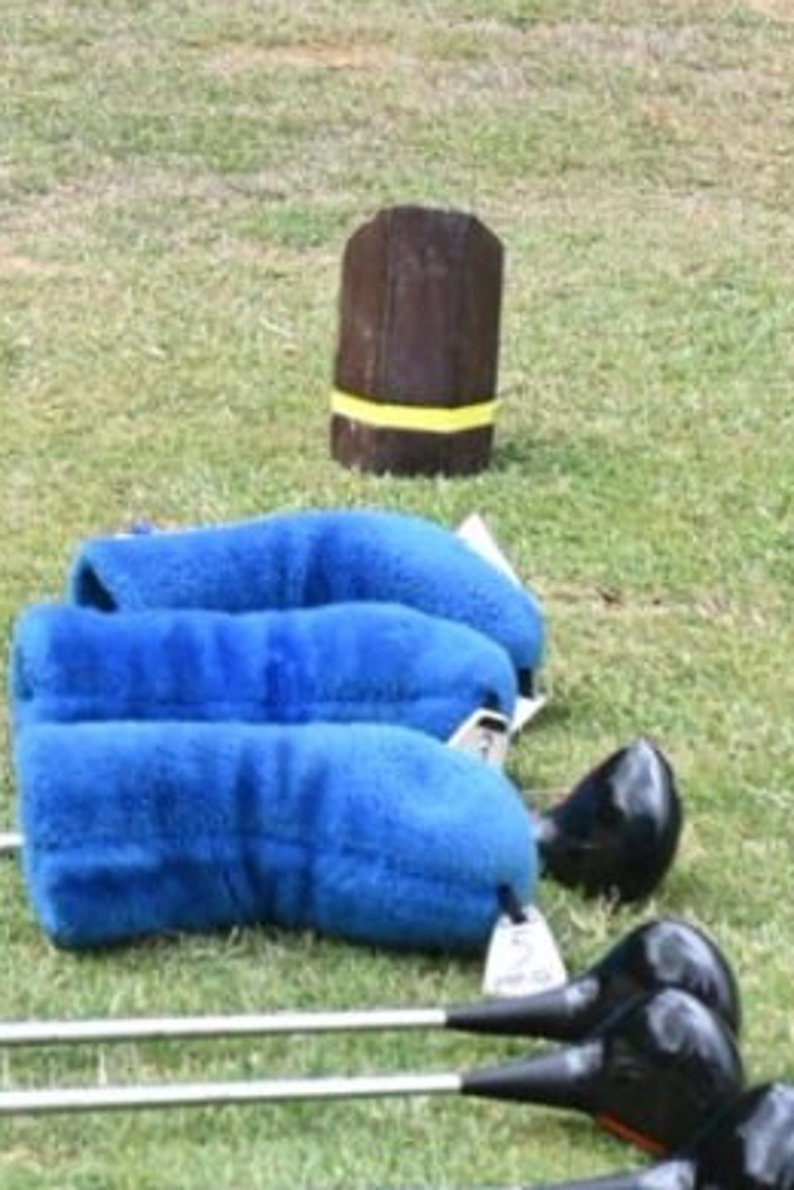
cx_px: -273
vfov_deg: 7.6
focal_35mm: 258
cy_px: -1437
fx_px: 8535
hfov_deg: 5.3
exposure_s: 1/100
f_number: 9
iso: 200
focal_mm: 49
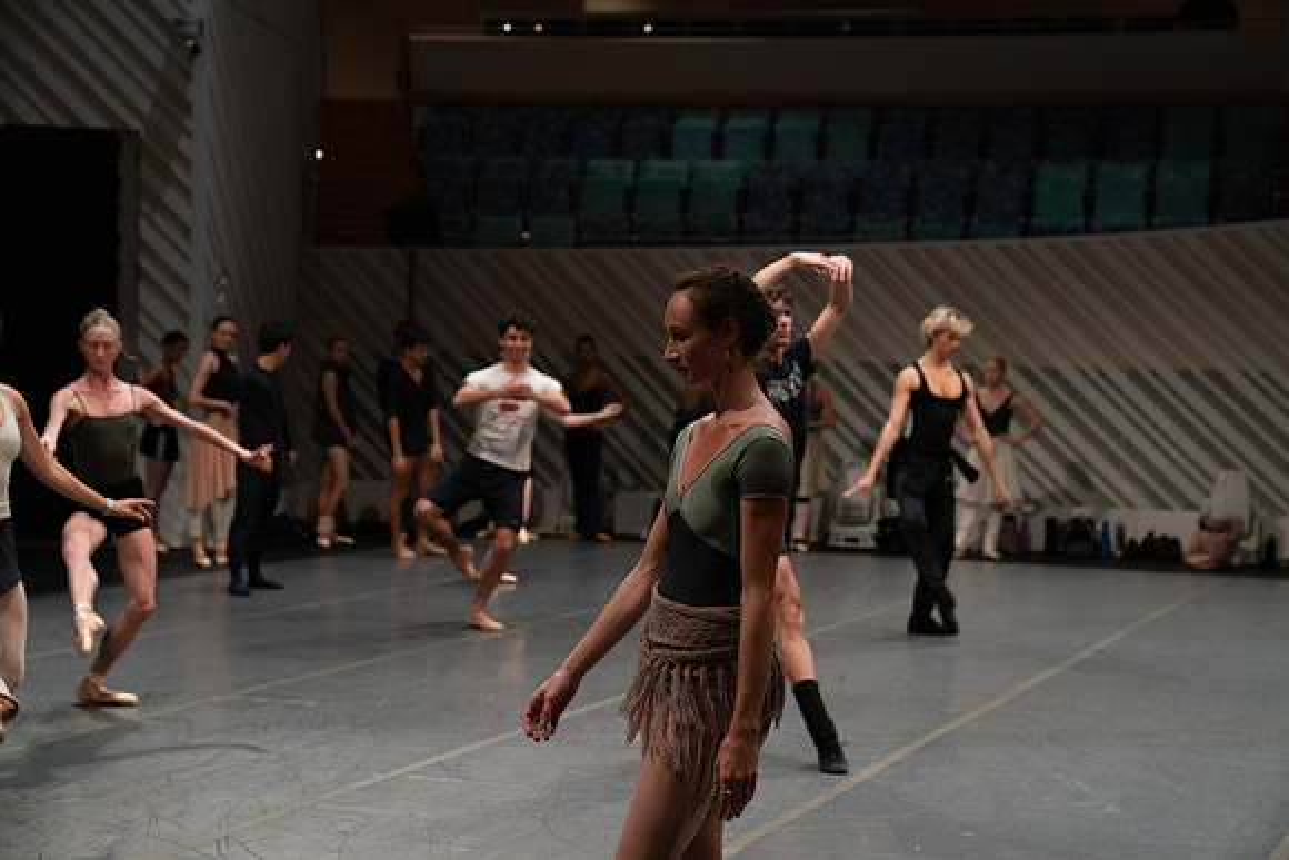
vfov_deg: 19.5
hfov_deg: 28.8
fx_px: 2507
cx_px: 644
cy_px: 430
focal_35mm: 70
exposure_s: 1/400
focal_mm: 70
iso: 3200
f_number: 4
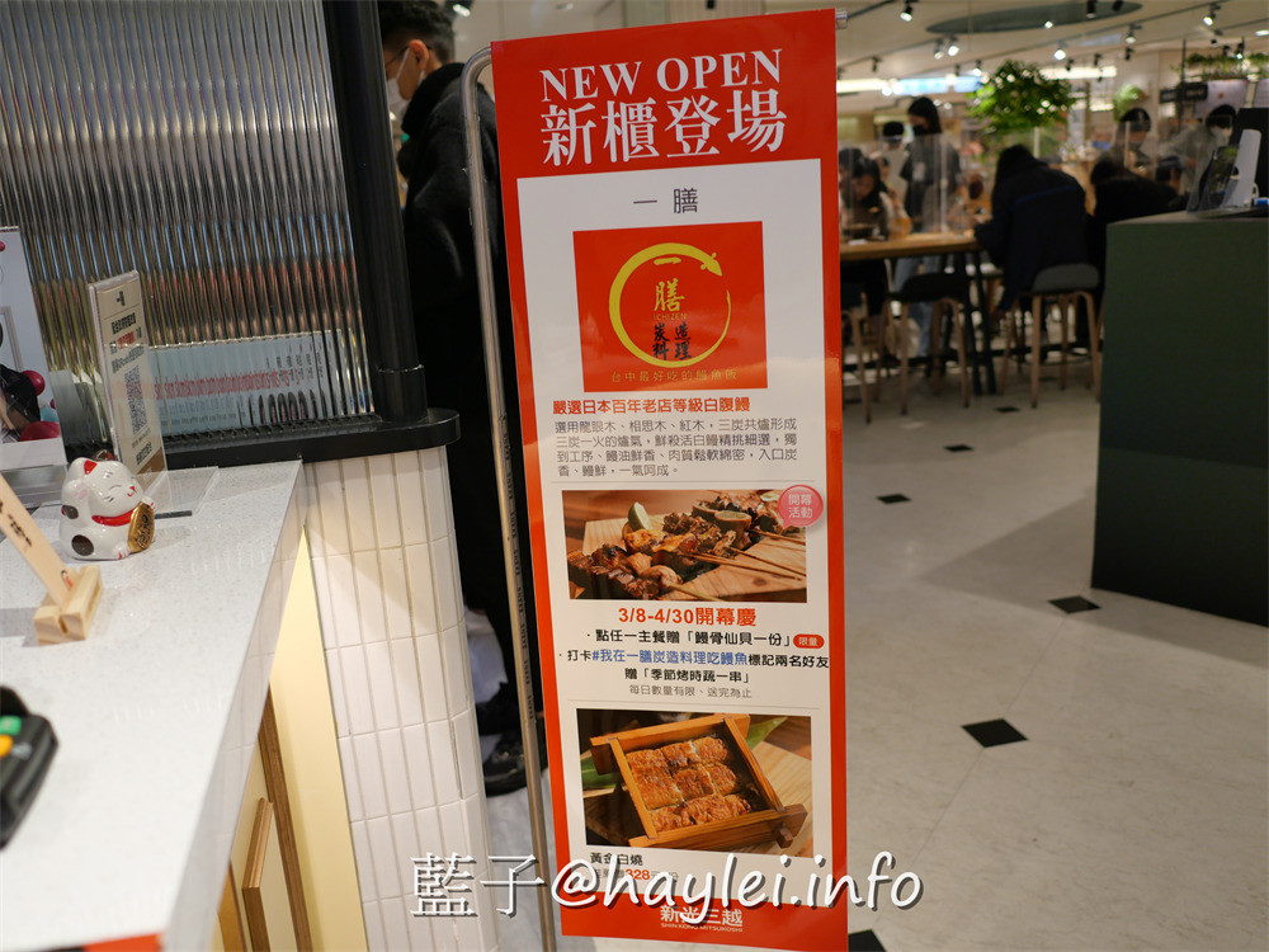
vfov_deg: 46.8
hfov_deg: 60.0
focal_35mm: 30
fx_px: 1100
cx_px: 634
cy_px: 476
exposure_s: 1/125
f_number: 2
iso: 200
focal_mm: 15
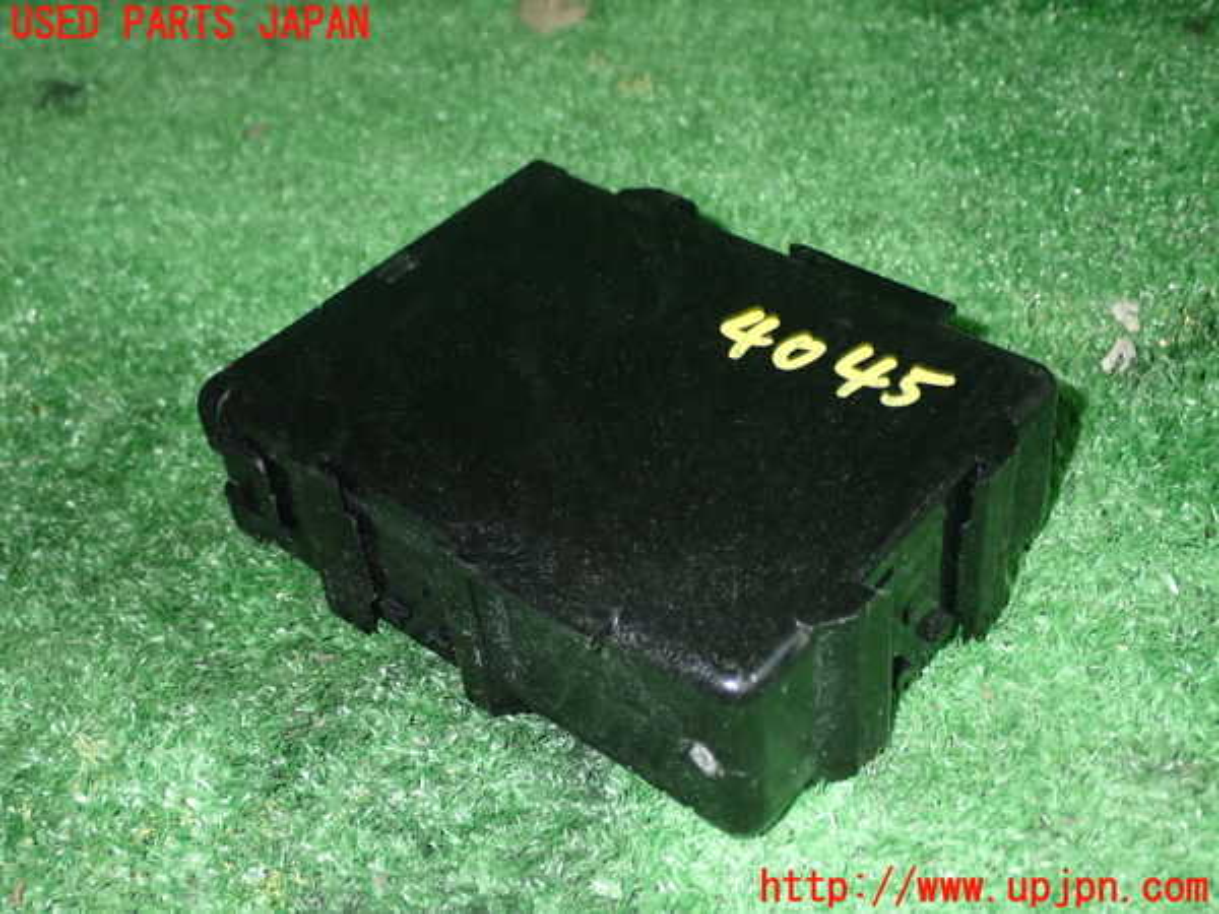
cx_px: 610
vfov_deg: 30.9
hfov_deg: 40.4
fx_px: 1655
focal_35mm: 47
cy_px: 457
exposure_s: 1/50
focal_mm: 8.4
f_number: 9
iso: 800
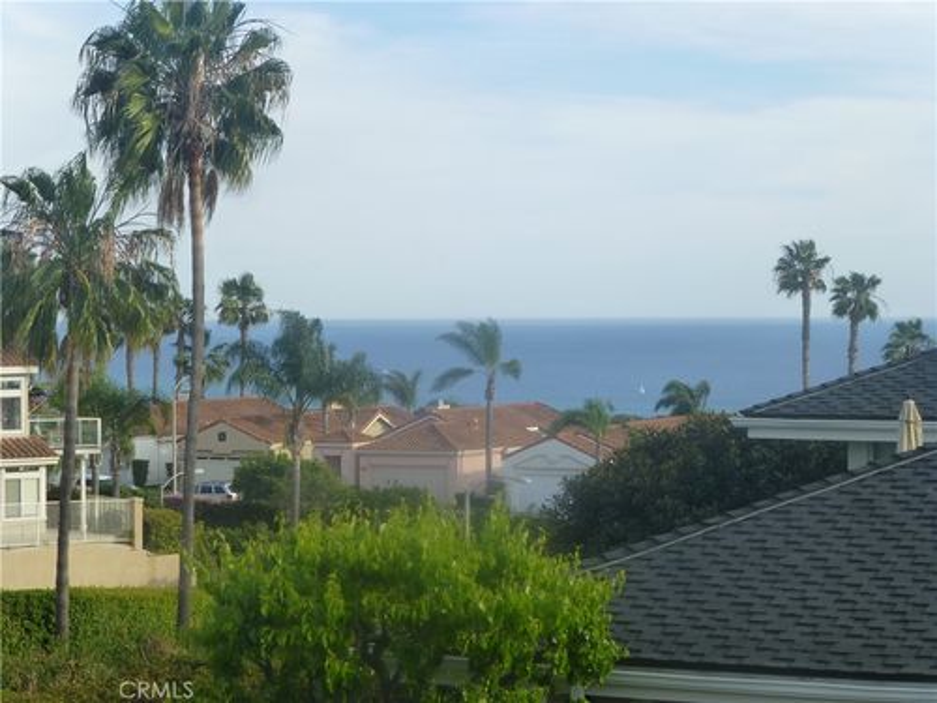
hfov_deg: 19.3
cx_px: 468
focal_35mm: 102
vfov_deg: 14.5
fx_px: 2761
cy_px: 352
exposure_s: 1/320
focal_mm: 18.2
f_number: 5.3
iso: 160
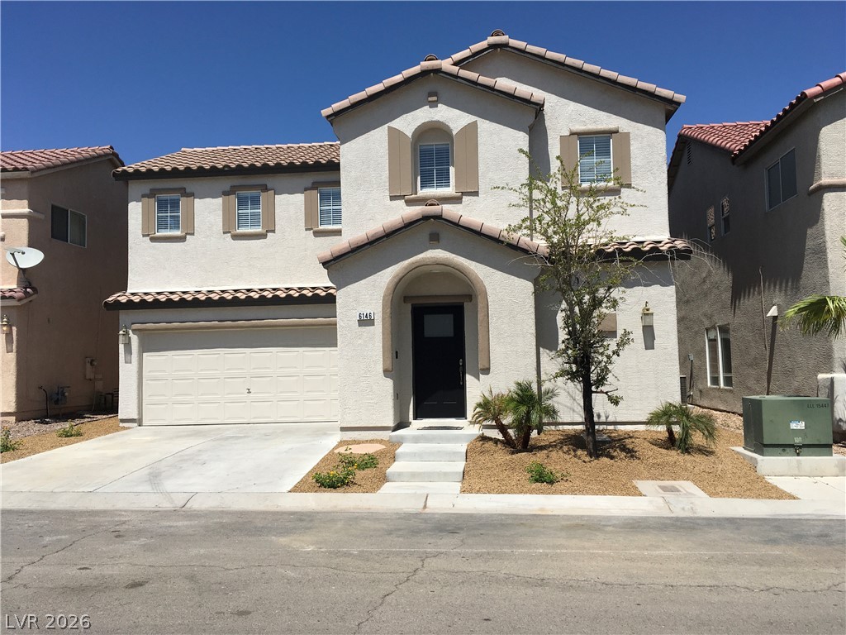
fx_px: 709
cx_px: 423
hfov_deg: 61.7
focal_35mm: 29
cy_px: 318
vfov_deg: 48.2
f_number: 2.2
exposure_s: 1/3344
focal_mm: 4.15
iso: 25
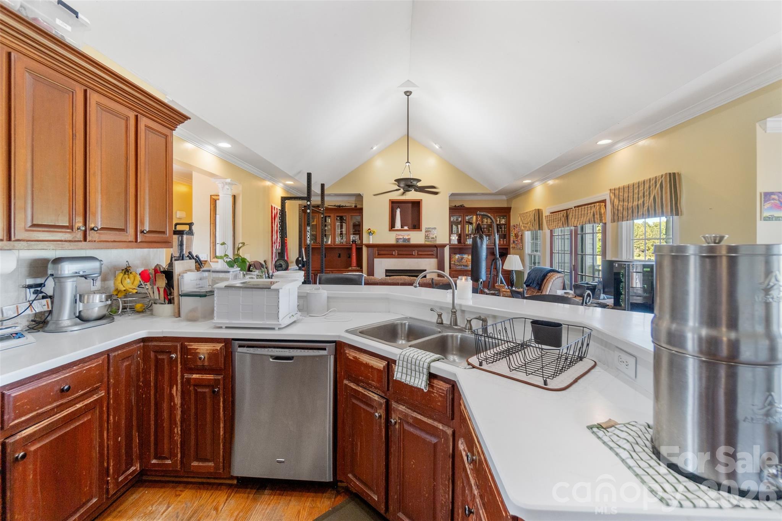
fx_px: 326
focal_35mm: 15
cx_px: 391
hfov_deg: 100.4
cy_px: 260
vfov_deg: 77.3
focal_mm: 10
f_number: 4
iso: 320
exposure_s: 1/30
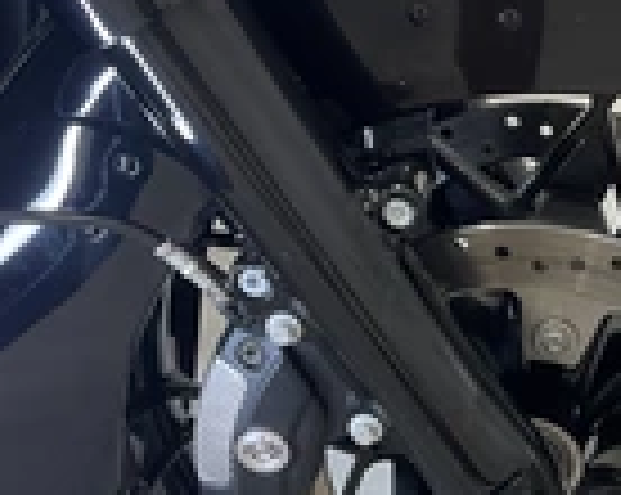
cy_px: 292
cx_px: 630
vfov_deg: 18.7
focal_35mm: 82
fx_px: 1505
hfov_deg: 22.4
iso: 64
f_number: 1.8
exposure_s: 1/53
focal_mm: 3
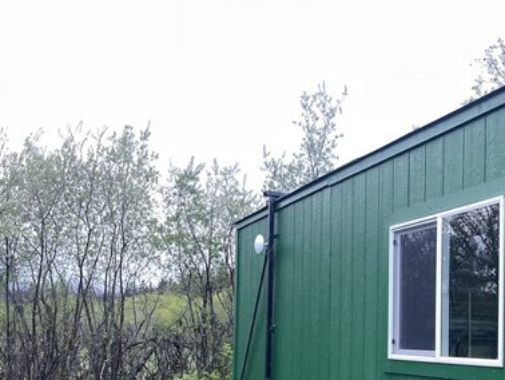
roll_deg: -1.8
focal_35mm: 44
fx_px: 642
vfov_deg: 32.0
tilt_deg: +1.2
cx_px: 426
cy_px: 305
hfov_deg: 40.6
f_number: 1.6
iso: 125
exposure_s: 1/110
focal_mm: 5.1
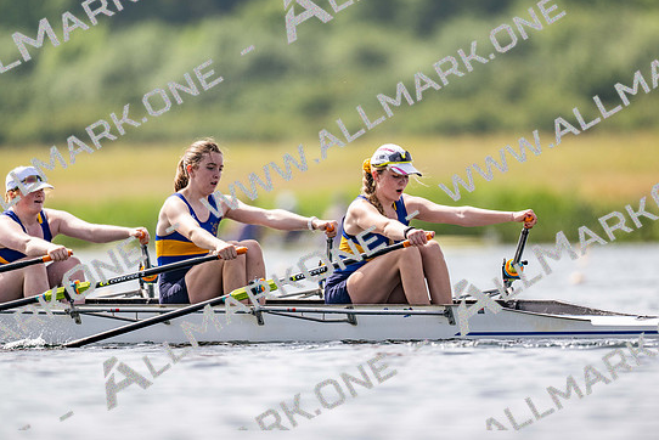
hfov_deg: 3.2
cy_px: 222
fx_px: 11758
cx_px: 350
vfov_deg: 2.1
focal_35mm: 642
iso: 200
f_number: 4
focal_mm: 600
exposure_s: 1/2500
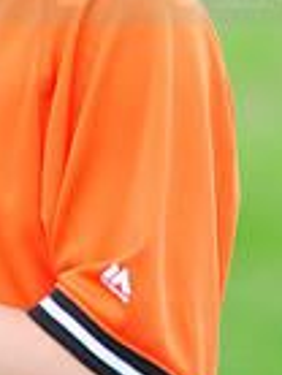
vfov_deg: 2.7
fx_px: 8067
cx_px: -136
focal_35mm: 745
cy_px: -62
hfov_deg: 2.0
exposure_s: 1/400
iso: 400
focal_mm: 185
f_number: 4.5
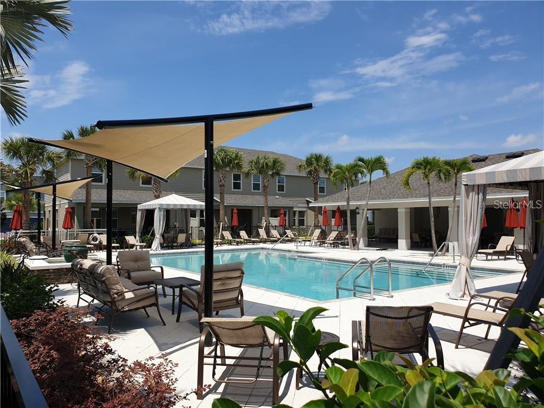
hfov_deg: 67.3
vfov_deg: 53.1
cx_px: 272
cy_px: 204
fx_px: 409
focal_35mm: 26
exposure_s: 1/2045
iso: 50
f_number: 2.4
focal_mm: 4.3
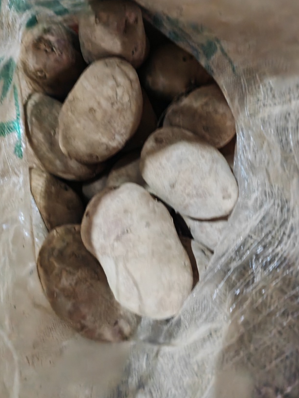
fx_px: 403
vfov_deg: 52.4
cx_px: 157
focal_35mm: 35
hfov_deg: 40.7
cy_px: 170
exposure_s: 1/25
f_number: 1.8
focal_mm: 6.14
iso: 8000
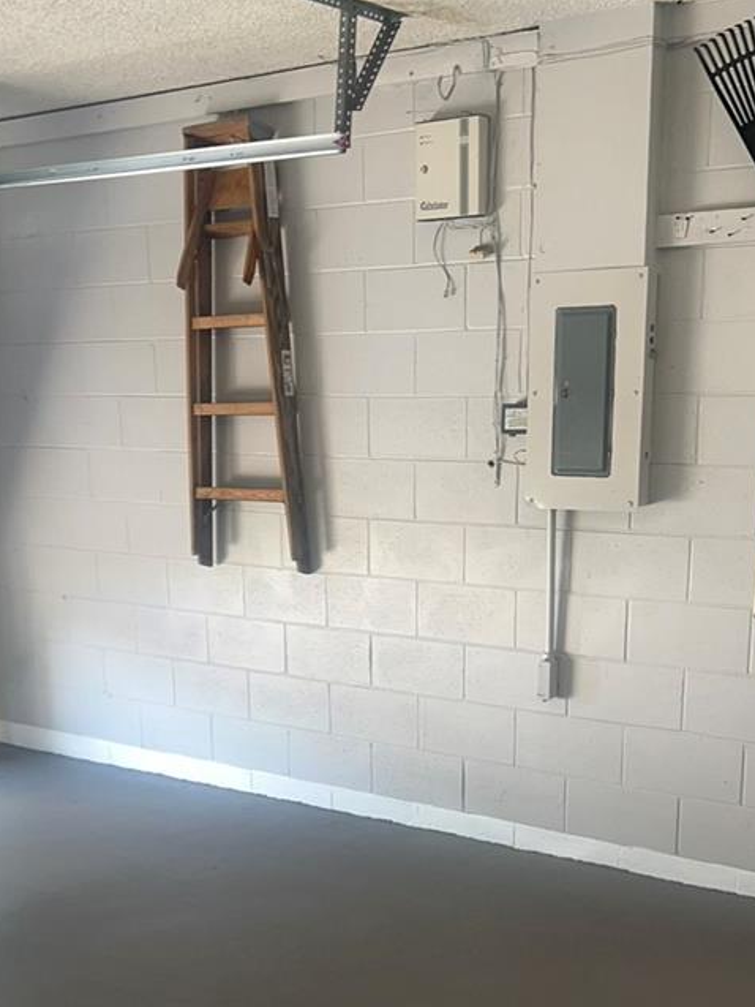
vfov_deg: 37.8
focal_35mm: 49
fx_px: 1424
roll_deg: -0.2
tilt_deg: -9.9
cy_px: 768
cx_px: 346
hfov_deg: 29.7
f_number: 1.5
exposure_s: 1/54
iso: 40
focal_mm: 5.7
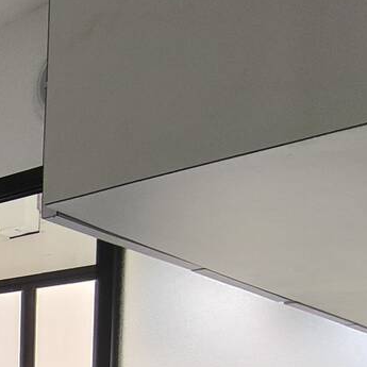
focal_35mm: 59
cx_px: -276
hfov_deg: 21.0
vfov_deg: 25.9
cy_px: 443
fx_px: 708
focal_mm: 1.65
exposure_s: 1/120
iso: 64
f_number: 2.2
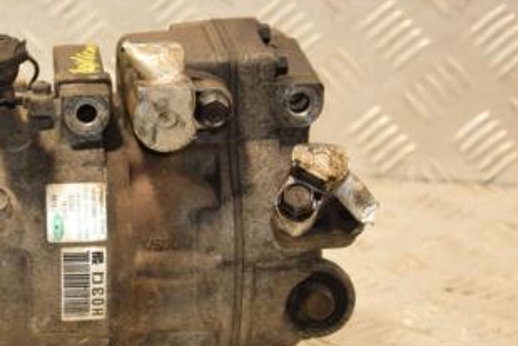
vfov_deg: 9.1
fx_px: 2174
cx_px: 74
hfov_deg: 13.5
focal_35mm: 151
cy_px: 207
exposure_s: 1/200
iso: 800
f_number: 5
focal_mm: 52
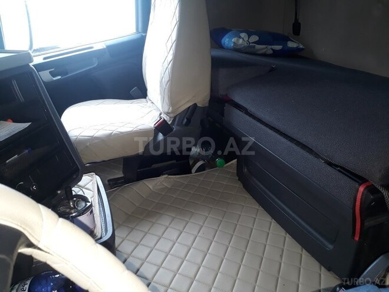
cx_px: 194
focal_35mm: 27
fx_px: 303
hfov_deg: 65.3
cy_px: 146
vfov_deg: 51.4
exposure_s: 1/33
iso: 100
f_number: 1.9
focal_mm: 3.6
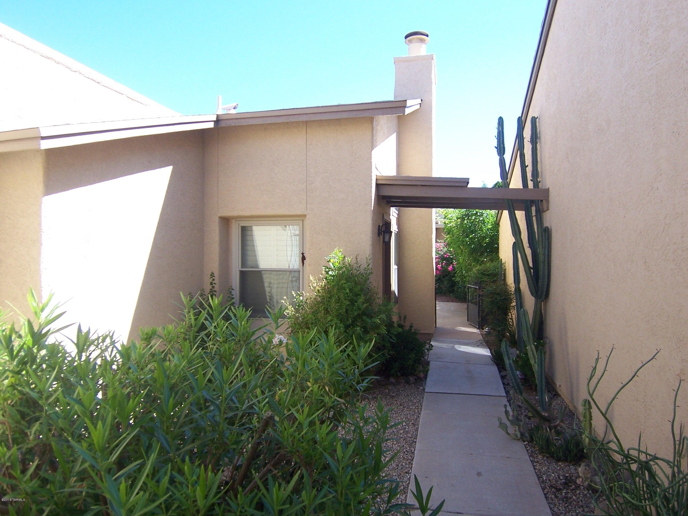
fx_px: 457
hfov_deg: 73.9
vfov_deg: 58.9
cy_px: 258
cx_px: 344
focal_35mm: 23
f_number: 2.8
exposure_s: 1/250
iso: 64
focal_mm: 3.8
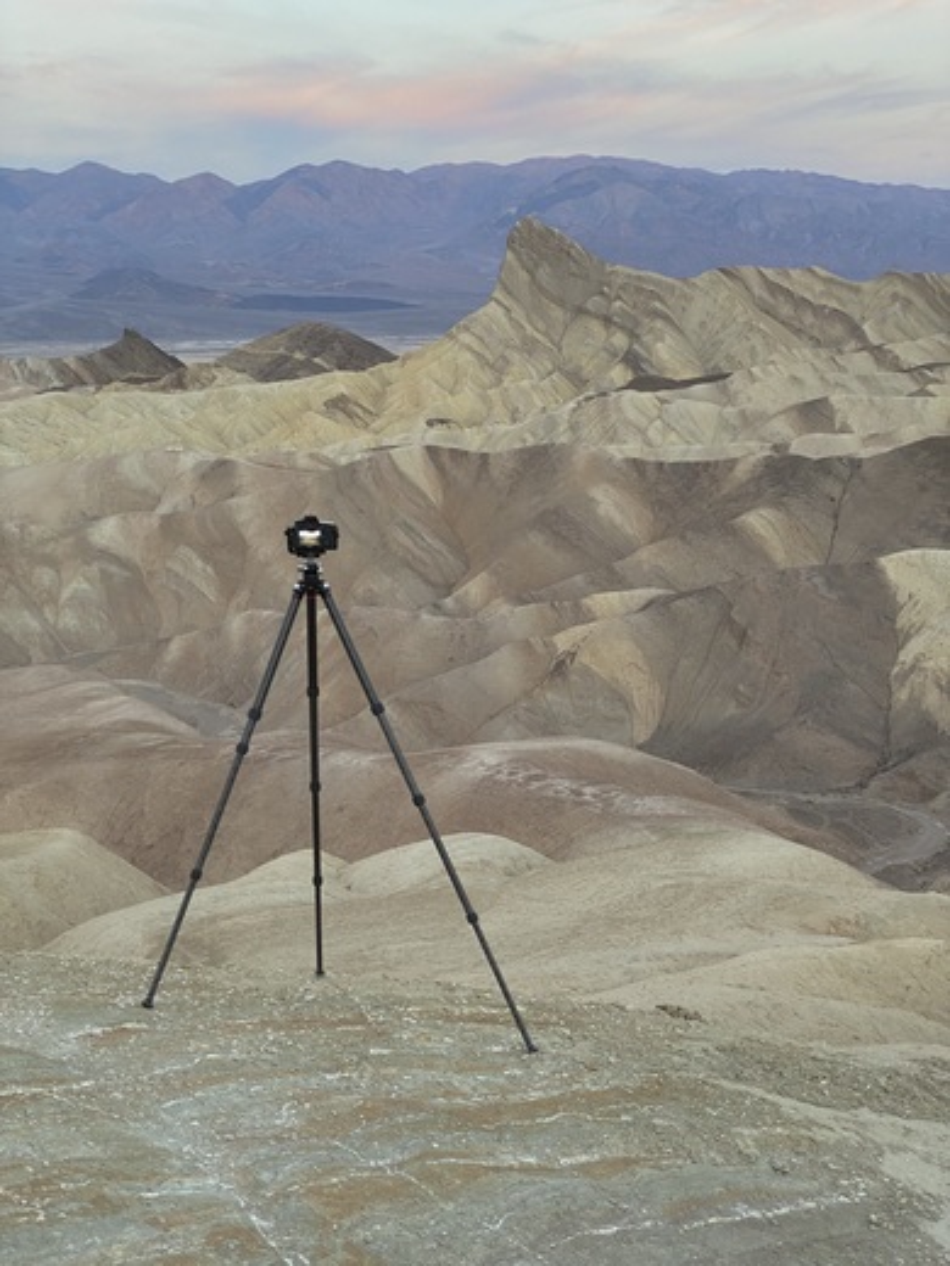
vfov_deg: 36.8
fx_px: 1903
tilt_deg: -11.1
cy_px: 633
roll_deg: +1.2
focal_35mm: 52
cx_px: 475
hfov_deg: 28.0
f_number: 2
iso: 50
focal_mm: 6
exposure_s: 1/122
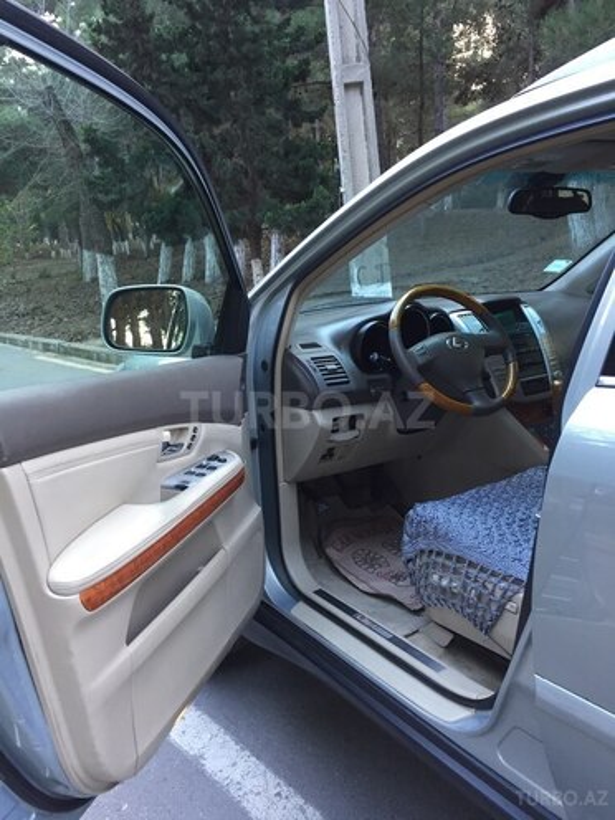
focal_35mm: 29
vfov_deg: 61.7
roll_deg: +2.3
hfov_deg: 48.2
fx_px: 687
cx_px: 308
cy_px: 410
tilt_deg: -10.8
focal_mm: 4.15
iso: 100
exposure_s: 1/33
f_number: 2.2
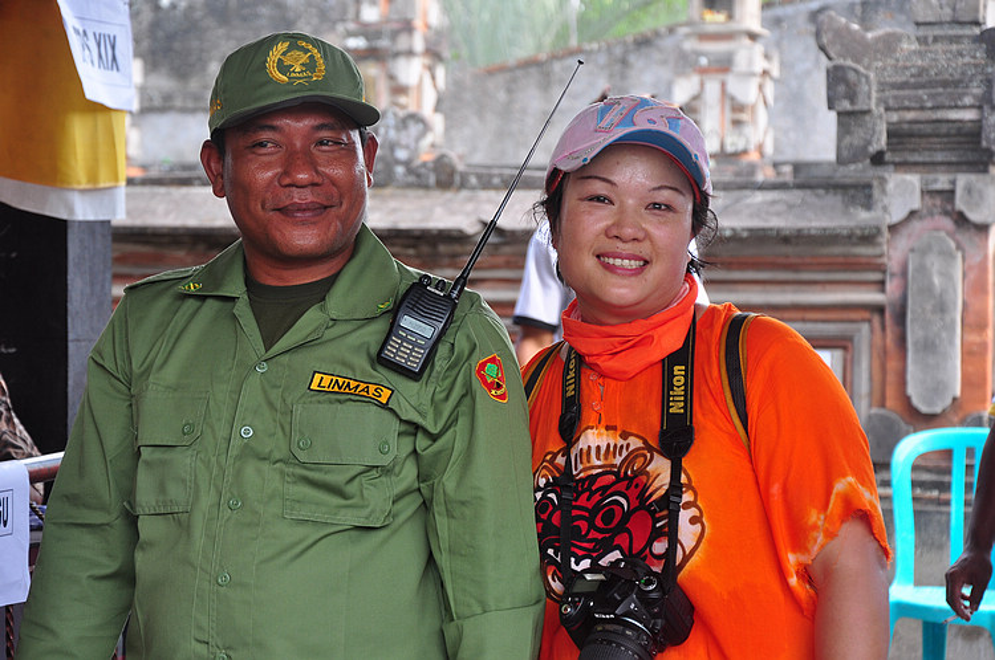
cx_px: 498
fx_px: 2733
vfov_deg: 13.8
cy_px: 330
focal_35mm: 99
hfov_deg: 20.6
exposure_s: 1/80
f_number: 5.3
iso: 200
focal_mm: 66
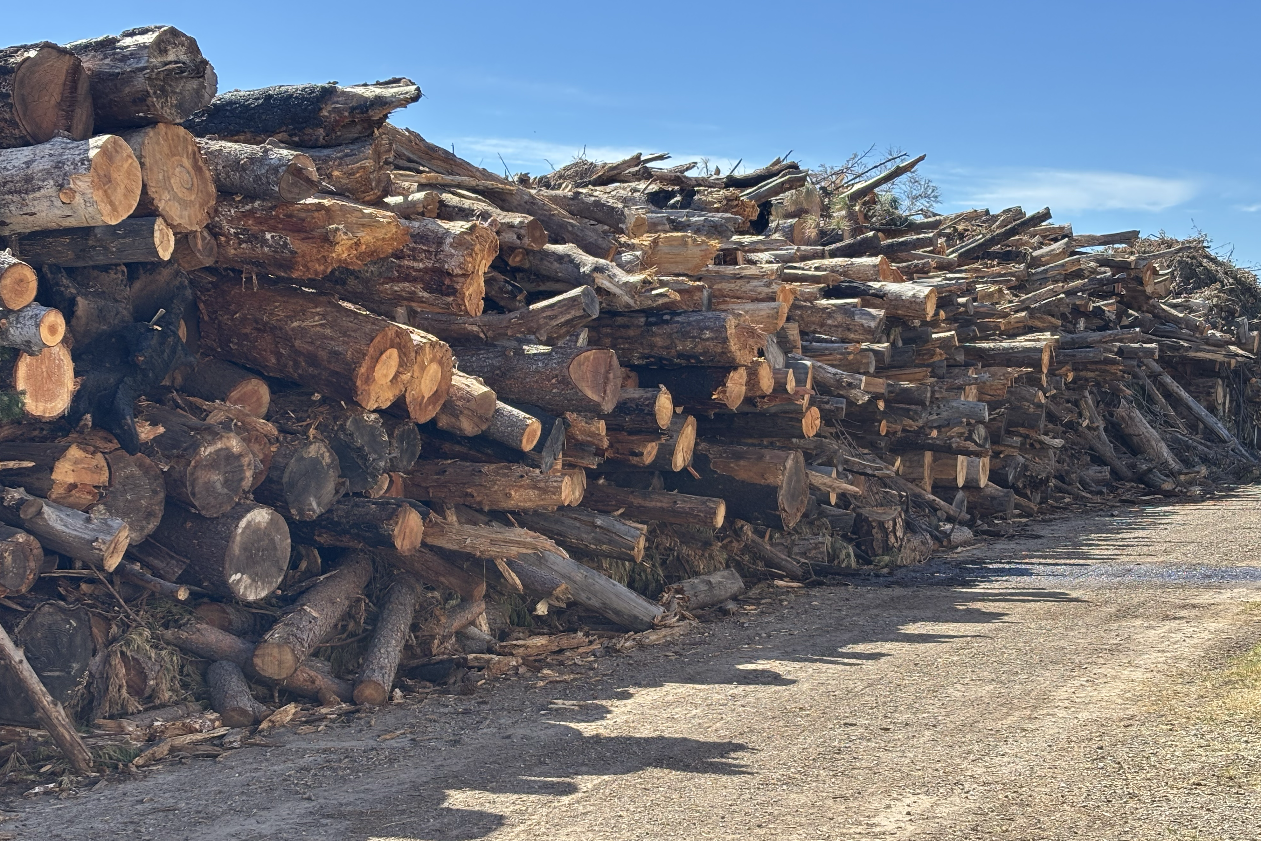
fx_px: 1926
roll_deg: -1.1
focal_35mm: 55
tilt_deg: -3.2
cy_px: 444
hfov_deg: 36.2
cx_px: 639
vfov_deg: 24.6
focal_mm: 5.96
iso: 32
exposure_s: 1/1295
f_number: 1.6
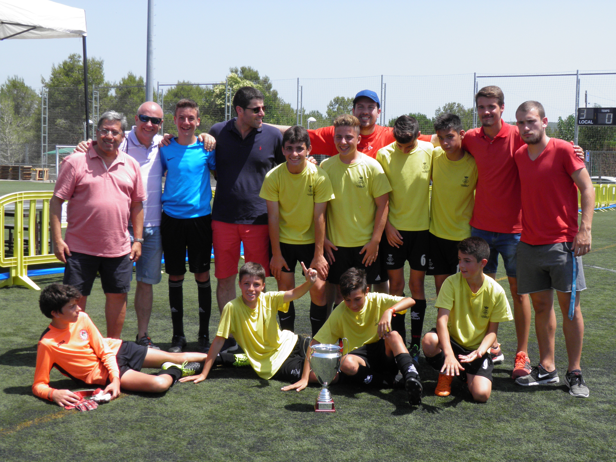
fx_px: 872
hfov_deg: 38.9
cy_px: 231
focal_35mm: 49
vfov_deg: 29.7
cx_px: 308
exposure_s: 1/250
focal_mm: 8.9
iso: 50
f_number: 5.5
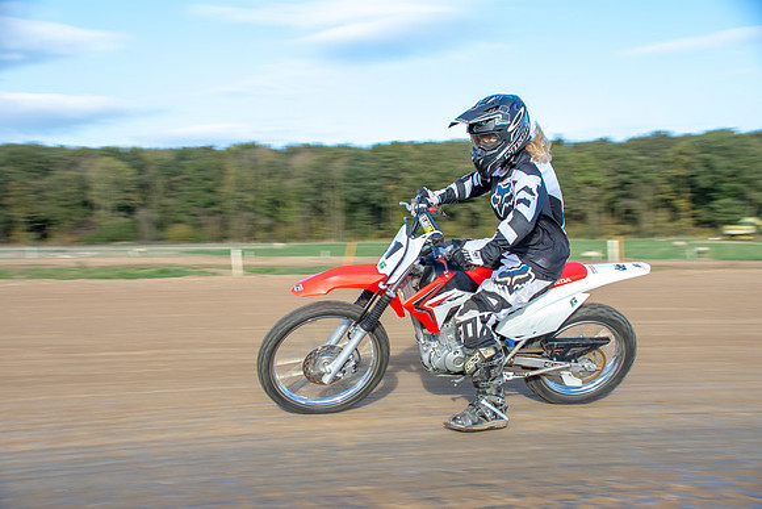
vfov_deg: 28.1
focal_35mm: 48
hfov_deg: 41.1
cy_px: 254
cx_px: 381
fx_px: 1016
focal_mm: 32
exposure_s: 1/250
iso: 200
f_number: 6.3
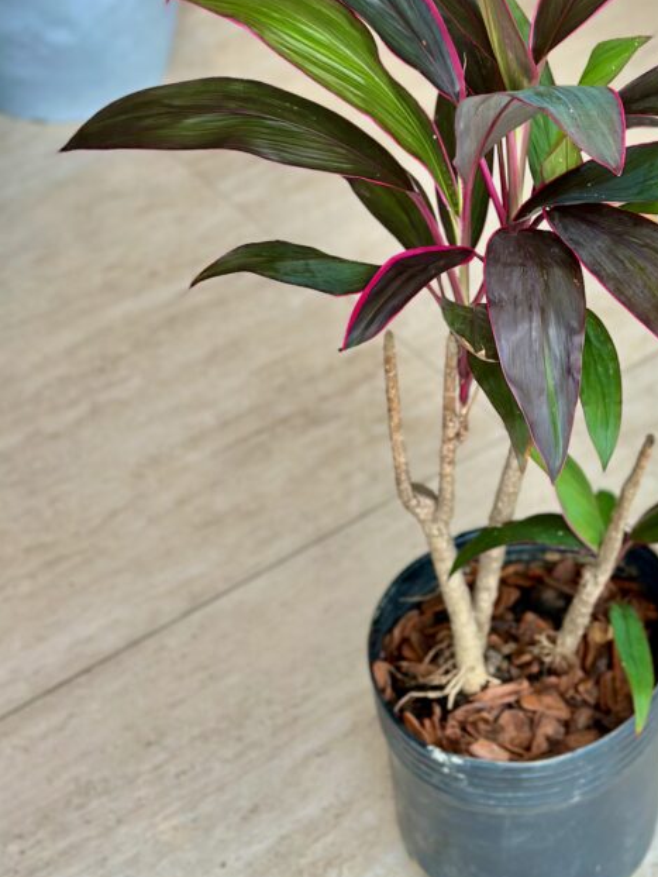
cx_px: 540
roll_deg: +0.2
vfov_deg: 24.4
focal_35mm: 79
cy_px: 221
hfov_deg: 18.5
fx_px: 2001
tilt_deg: -35.8
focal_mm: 6.86
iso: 80
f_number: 1.78
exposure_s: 1/355
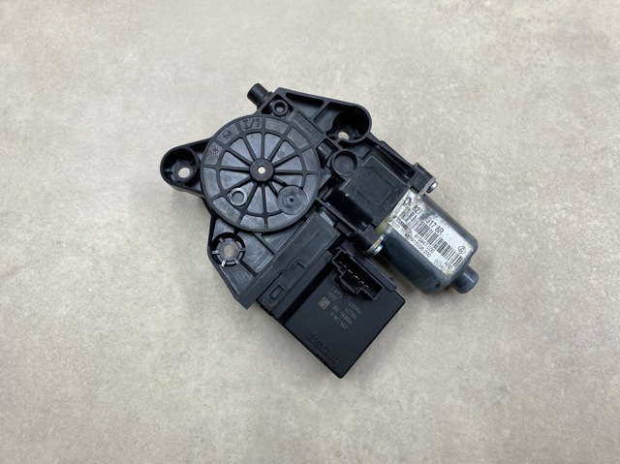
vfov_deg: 53.0
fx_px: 465
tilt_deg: -77.2
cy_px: 232
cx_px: 310
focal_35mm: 26
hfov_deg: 67.3
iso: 32
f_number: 1.8
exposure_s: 1/154
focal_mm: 4.25
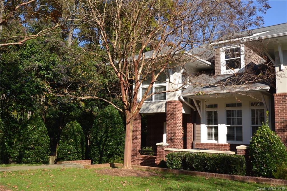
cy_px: 96
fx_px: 287
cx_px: 144
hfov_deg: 53.1
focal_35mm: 36
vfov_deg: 36.8
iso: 100
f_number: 6.3
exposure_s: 1/160
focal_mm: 24
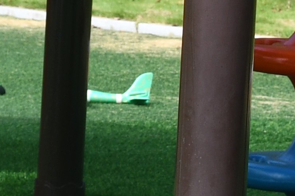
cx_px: 114
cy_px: -156
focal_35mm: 325
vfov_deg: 4.2
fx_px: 2662
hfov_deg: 6.3
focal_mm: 29
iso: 110
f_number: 8
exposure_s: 1/250
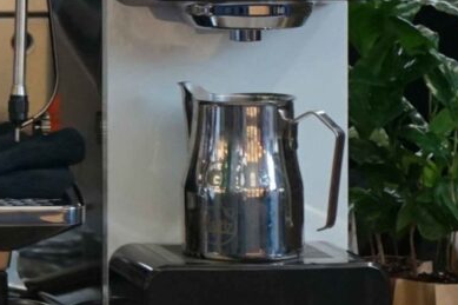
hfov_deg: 8.3
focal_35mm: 237
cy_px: -152
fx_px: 3014
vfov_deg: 5.7
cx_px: -431
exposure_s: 1/160
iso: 1600
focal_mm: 48
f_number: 4.5
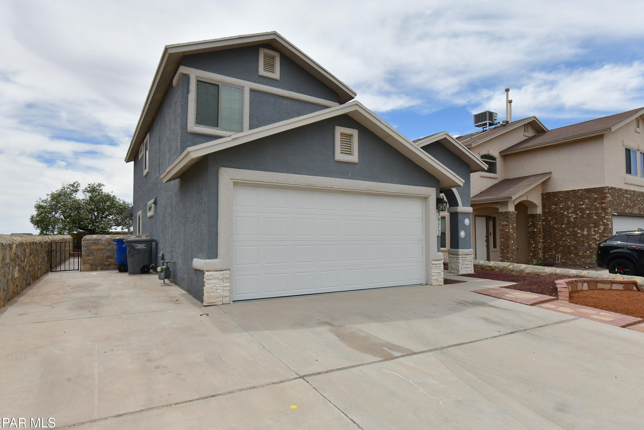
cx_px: 320
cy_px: 218
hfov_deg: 81.2
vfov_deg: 59.5
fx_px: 376
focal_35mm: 21
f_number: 11
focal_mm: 20
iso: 800
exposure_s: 1/2000
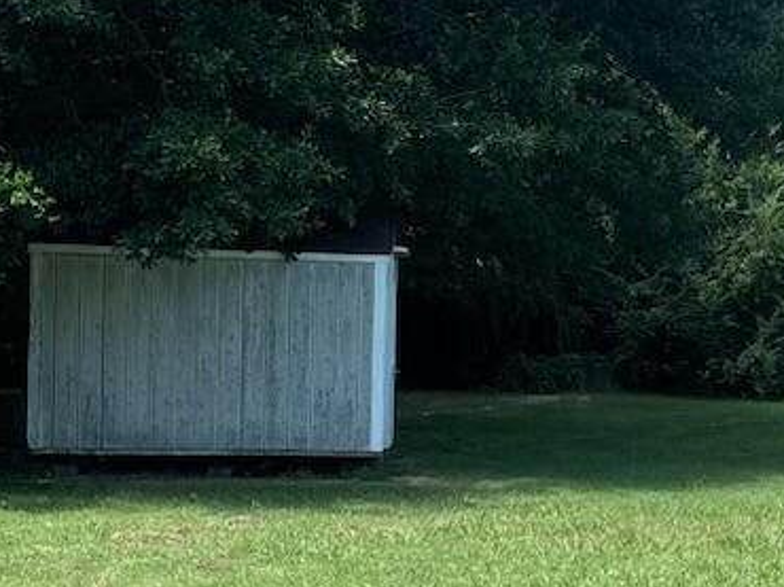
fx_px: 2037
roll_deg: -1.0
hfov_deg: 20.2
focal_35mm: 90
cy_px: 354
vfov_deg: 16.4
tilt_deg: -0.5
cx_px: 977
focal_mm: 5.96
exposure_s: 1/1381
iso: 50
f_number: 1.6
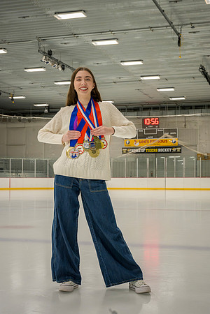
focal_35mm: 56
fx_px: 490
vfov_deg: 35.6
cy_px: 157
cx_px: 105
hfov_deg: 24.2
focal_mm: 56
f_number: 8
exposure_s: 1/250
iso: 3200
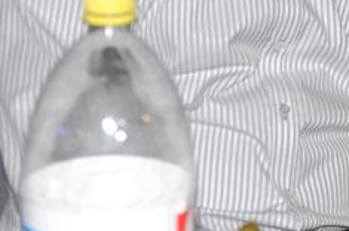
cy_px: -109
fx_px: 2101
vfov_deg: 6.2
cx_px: 443
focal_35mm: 217
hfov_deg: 9.3
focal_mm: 40
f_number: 4.5
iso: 1250
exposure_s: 1/60
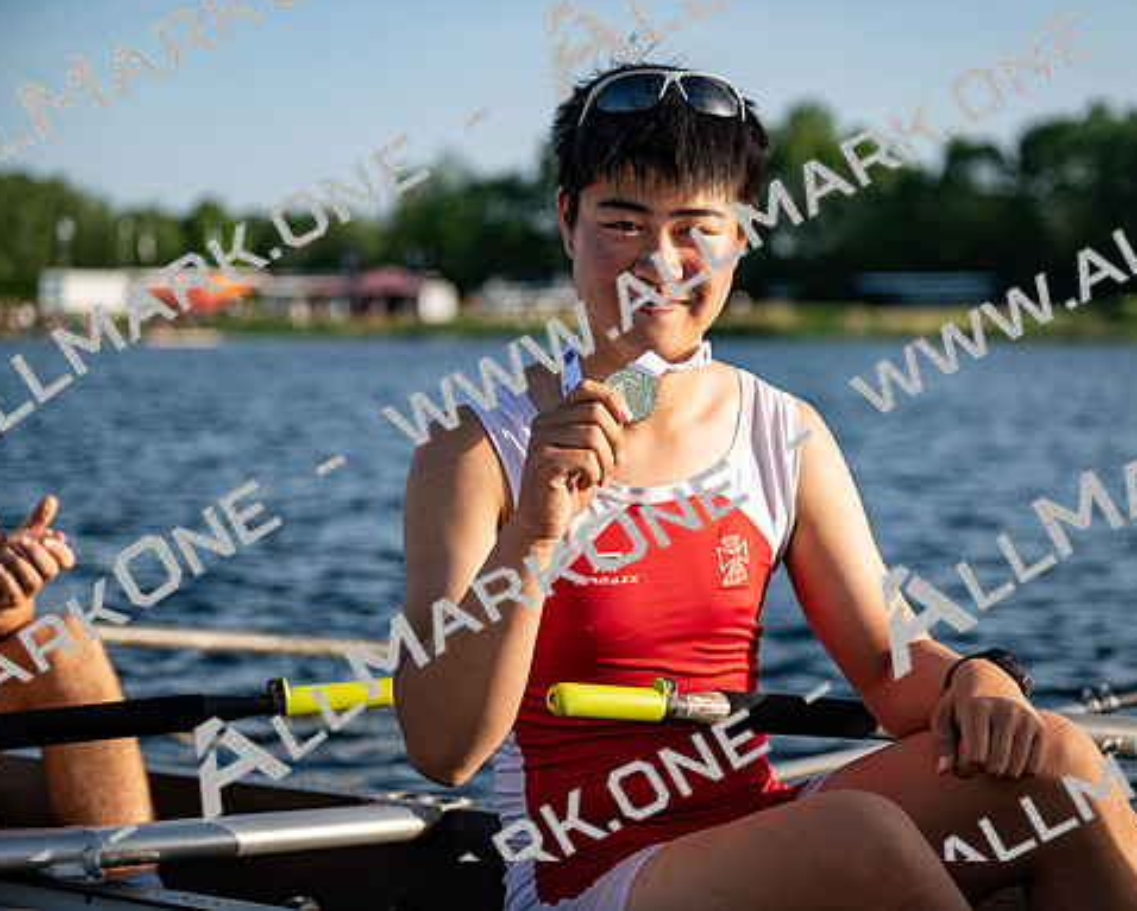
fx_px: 2492
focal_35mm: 74
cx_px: 678
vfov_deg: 20.7
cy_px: 453
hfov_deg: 25.7
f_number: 2.8
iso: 64
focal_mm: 65
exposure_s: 1/1600
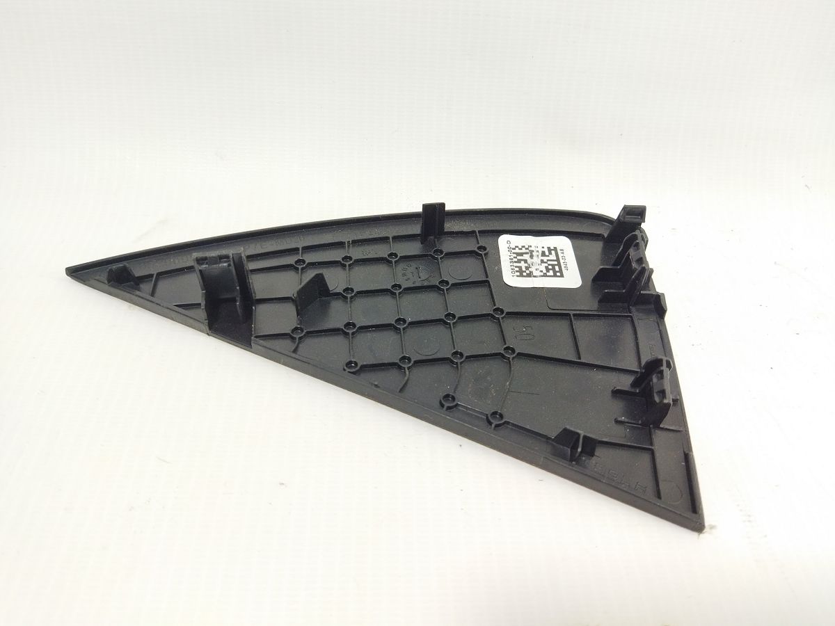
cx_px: 418
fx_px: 651
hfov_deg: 65.3
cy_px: 313
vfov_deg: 51.4
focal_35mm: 27
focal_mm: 4.71
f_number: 1.79
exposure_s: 1/100
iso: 170
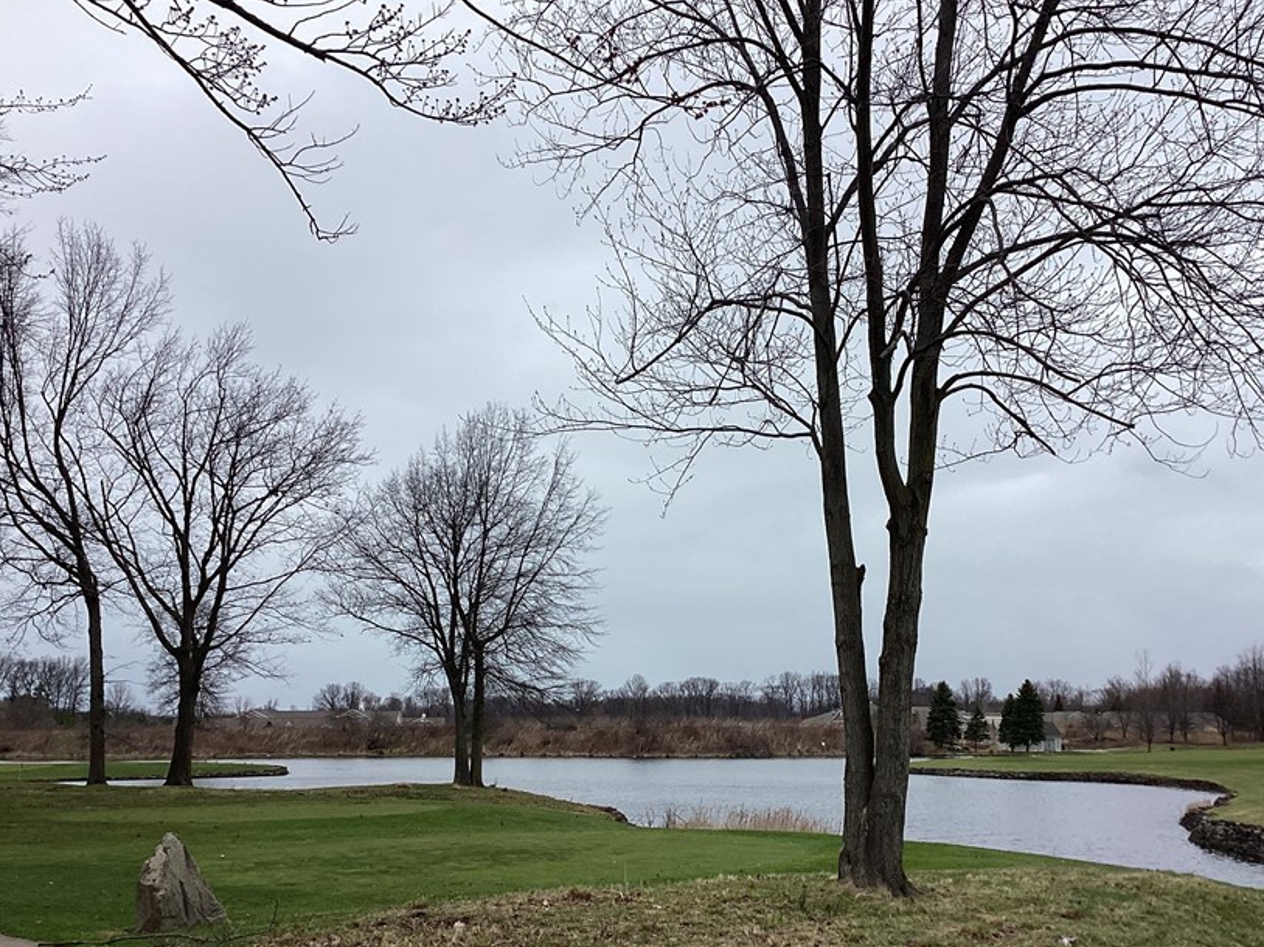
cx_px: 717
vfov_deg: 36.6
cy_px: 576
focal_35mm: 39
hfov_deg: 47.7
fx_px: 1424
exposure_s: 1/1101
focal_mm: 3.3
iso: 25
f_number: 2.4
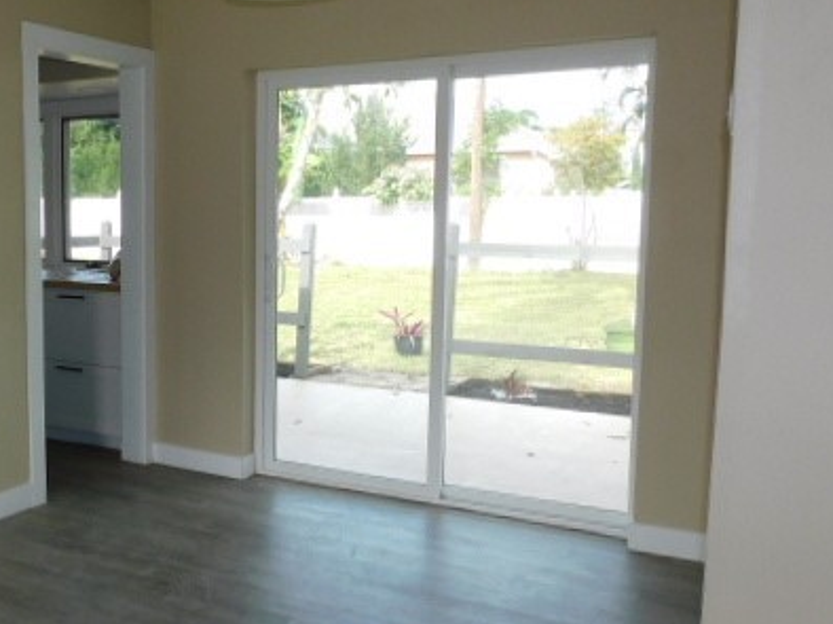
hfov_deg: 45.8
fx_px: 938
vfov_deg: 36.8
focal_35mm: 39
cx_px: 184
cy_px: 305
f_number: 3.3
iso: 125
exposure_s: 1/160
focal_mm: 4.3
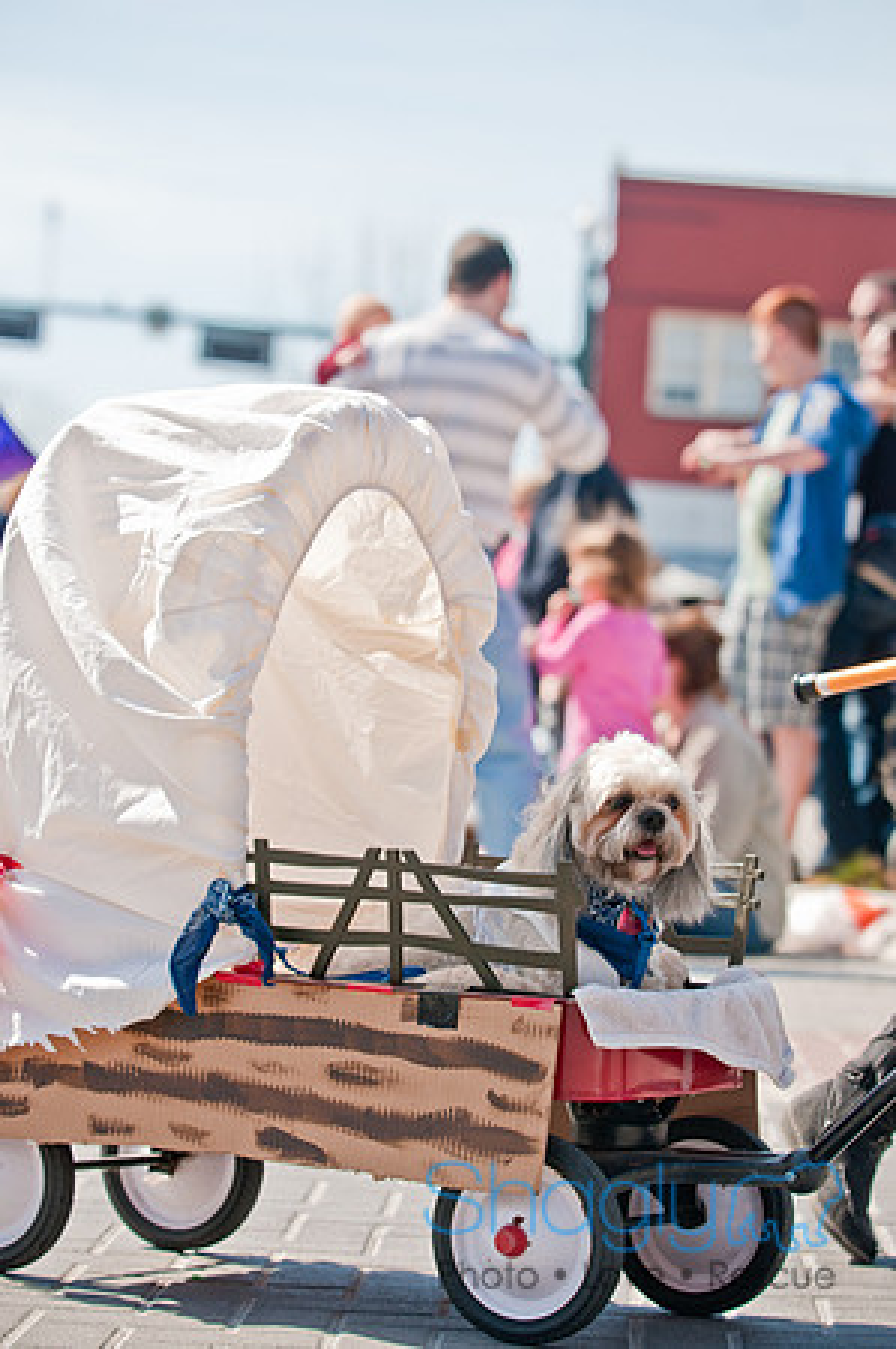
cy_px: 674
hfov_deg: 11.4
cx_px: 448
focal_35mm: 120
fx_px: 4490
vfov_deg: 17.1
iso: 200
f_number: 4
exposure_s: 1/1000
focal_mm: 80
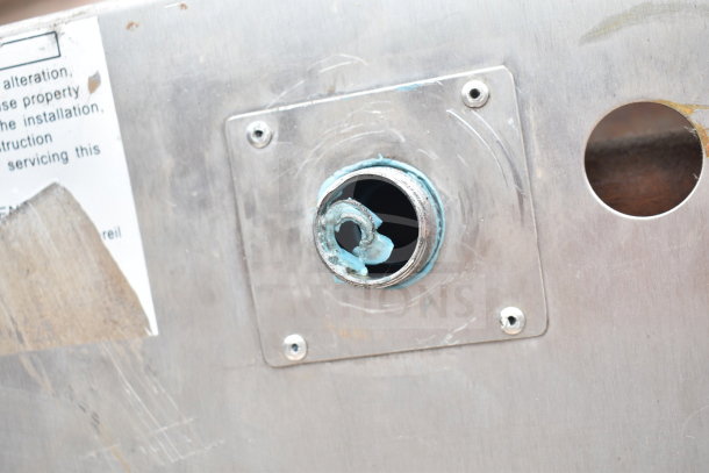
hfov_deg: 45.0
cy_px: 236
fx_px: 857
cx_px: 354
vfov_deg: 30.9
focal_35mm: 44
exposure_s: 1/100
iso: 200
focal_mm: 29
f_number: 5
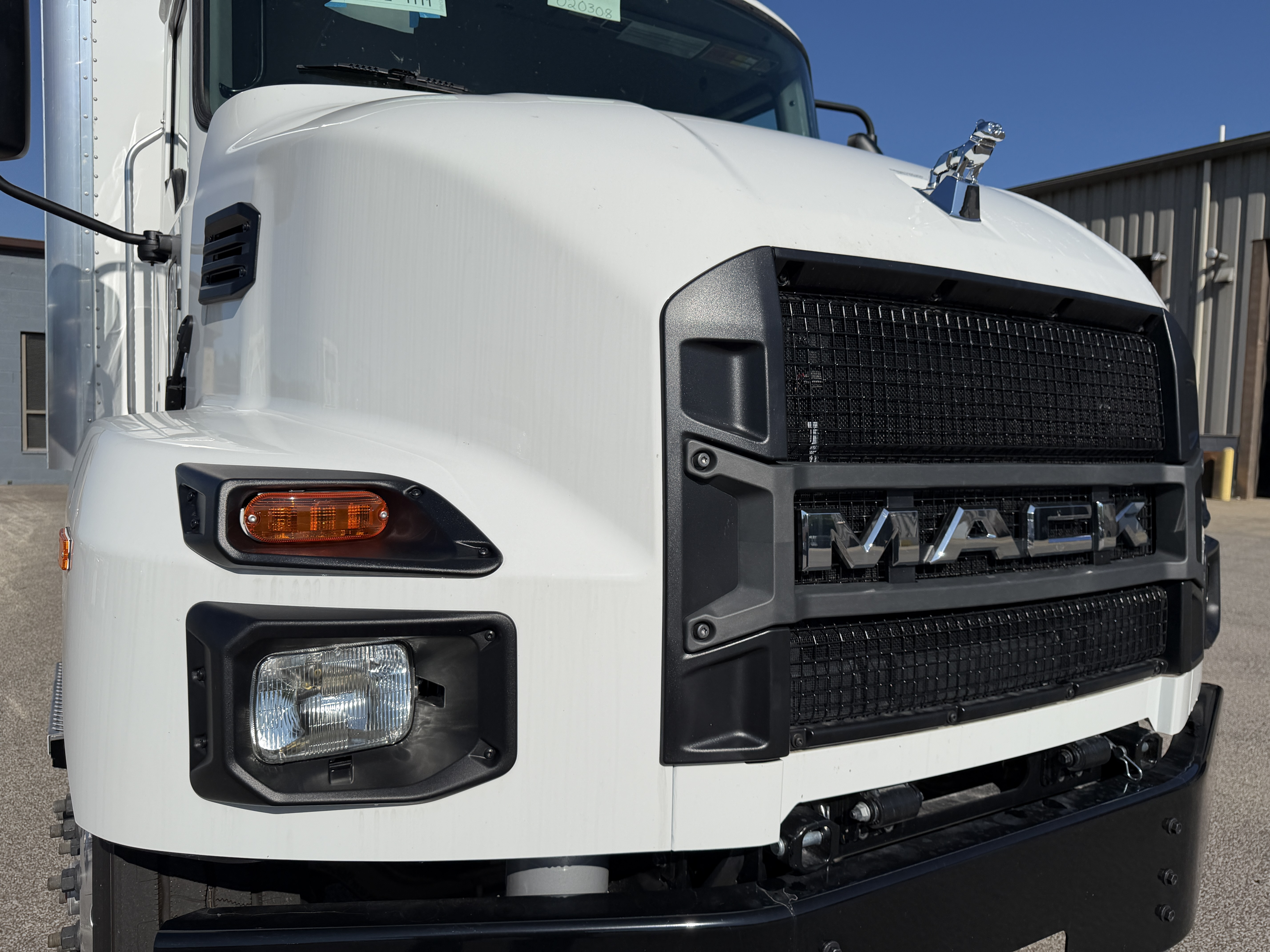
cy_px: 476
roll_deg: -1.5
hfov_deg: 71.6
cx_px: 635
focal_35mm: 24
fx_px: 881
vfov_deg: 56.8
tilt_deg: -3.1
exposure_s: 1/17544
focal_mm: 6.76
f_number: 1.78
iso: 100
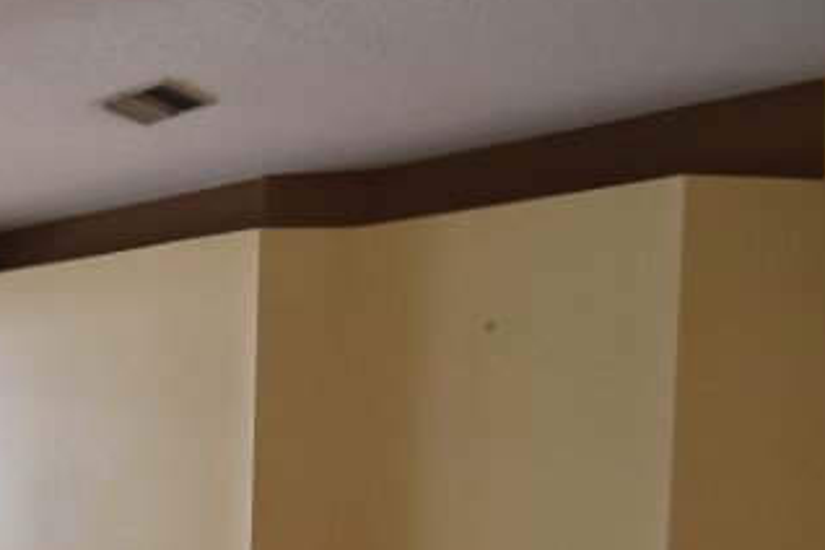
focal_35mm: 34
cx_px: 13
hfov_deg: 47.1
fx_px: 779
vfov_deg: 37.5
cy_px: 438
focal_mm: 10
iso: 800
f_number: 3.5
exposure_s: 1/350
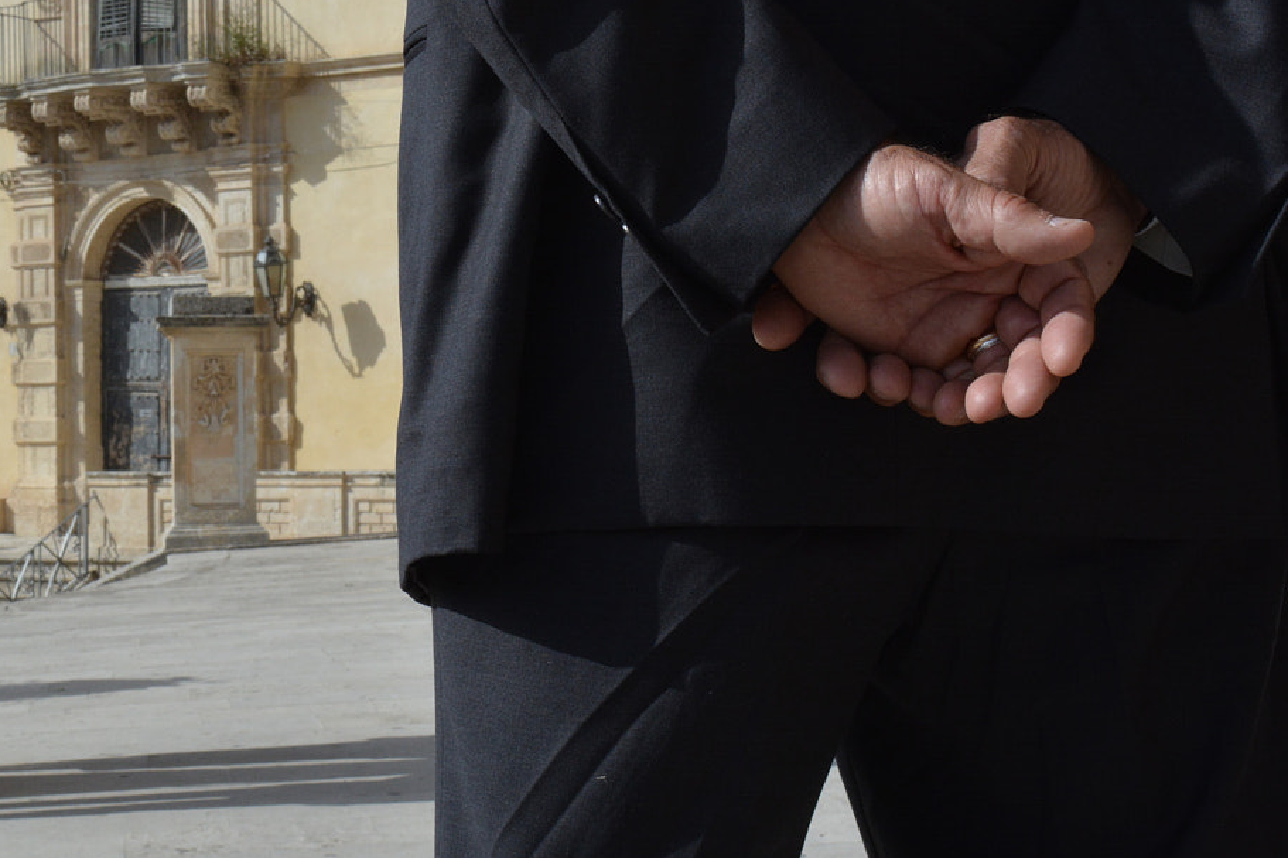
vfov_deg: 17.2
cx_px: 253
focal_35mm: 79
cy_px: 215
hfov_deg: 25.2
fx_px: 2826
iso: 400
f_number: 16
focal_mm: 30
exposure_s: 1/500
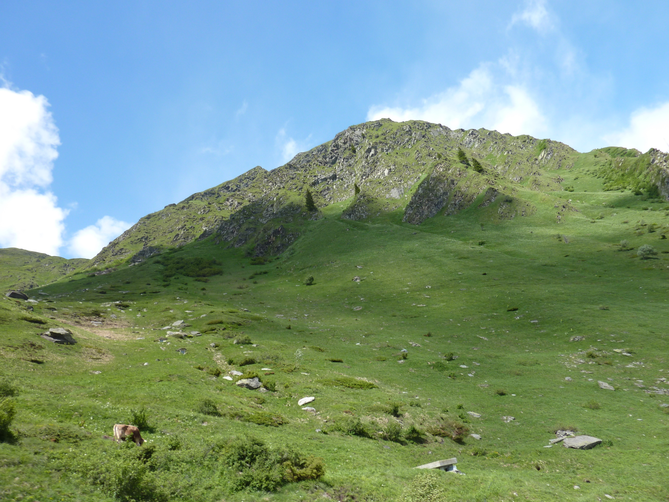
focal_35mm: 25
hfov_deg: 69.4
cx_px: 334
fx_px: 483
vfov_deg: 54.9
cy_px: 251
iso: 80
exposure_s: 1/400
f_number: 4
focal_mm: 4.1
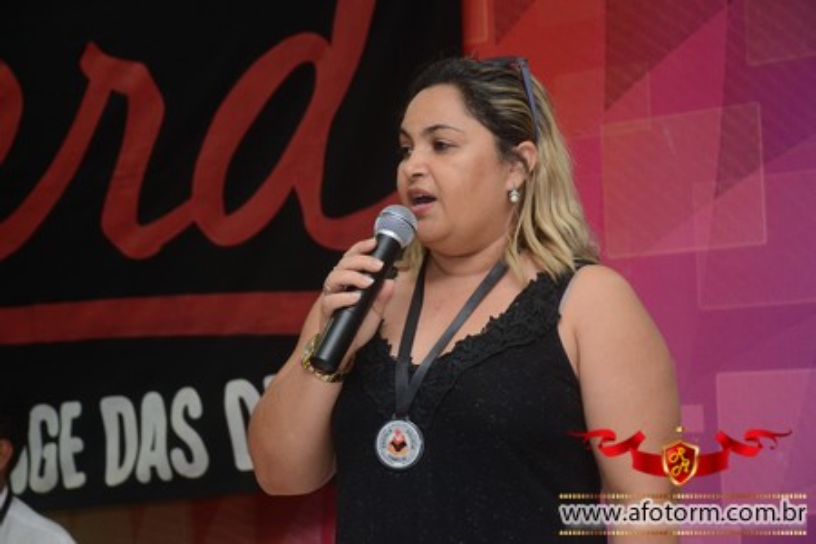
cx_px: 408
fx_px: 2550
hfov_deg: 18.2
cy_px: 272
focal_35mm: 112
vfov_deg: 12.2
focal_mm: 75
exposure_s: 1/125
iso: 1600
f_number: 5.3
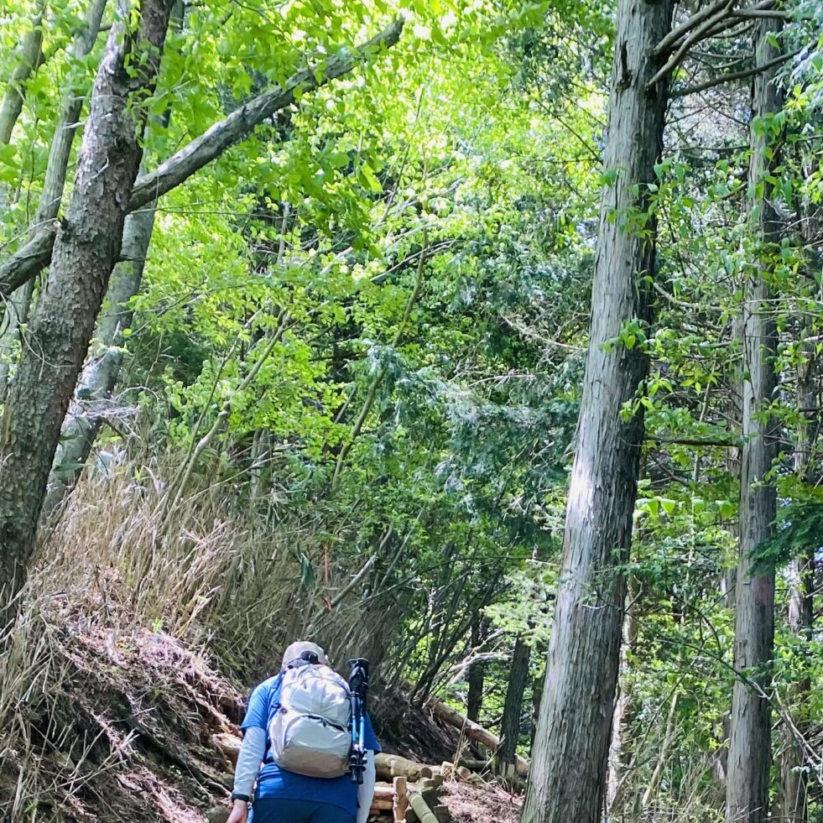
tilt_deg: +9.3
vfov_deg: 25.4
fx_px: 1614
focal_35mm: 60
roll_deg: -1.9
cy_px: 1010
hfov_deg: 28.5
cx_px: 529
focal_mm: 4.25
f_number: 1.8
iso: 100
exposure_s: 1/121
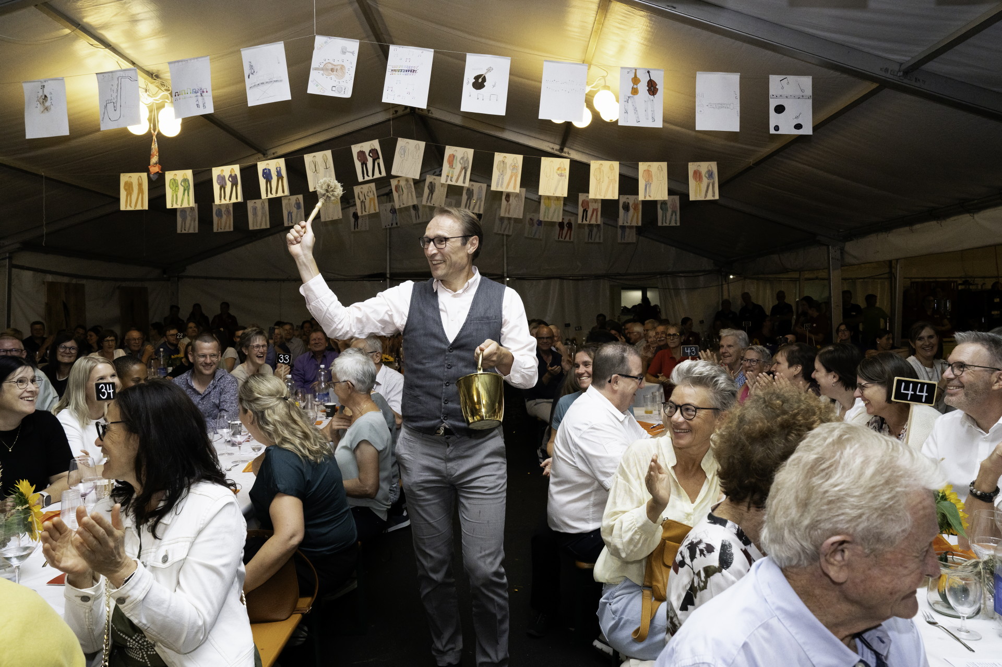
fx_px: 668
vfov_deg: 53.1
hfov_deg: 73.8
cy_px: 334
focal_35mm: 24
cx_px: 501
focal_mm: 24
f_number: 8
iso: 2500
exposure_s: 1/200
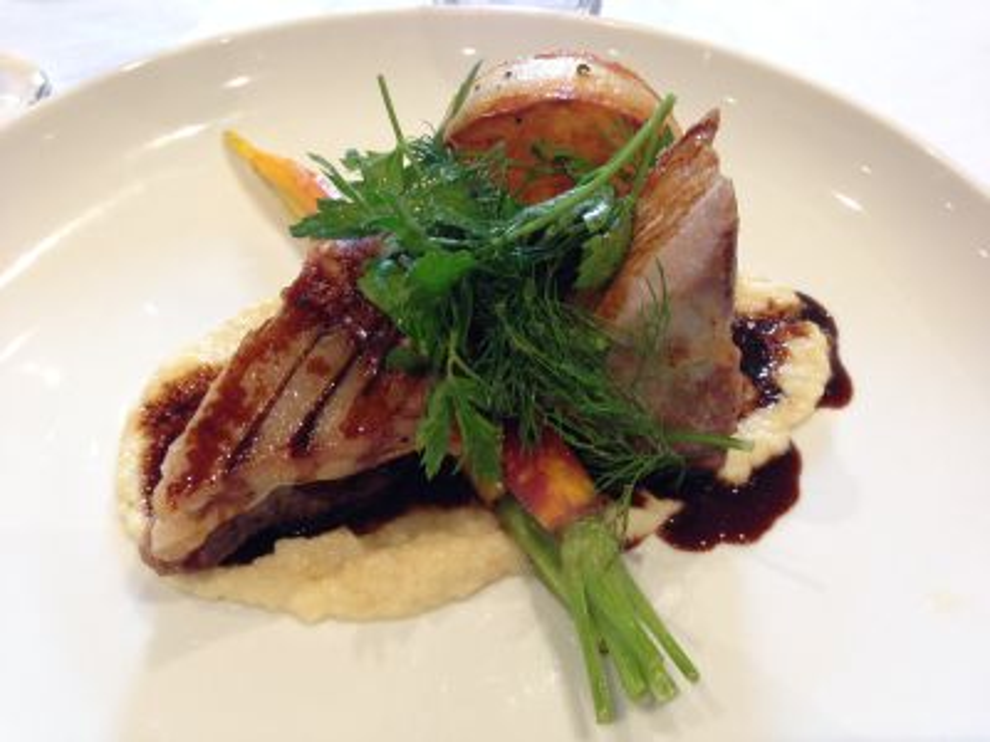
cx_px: 495
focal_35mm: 33
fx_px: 944
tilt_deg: -46.9
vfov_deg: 42.9
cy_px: 371
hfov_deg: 55.4
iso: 100
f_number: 2.4
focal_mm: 4.12
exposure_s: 1/20
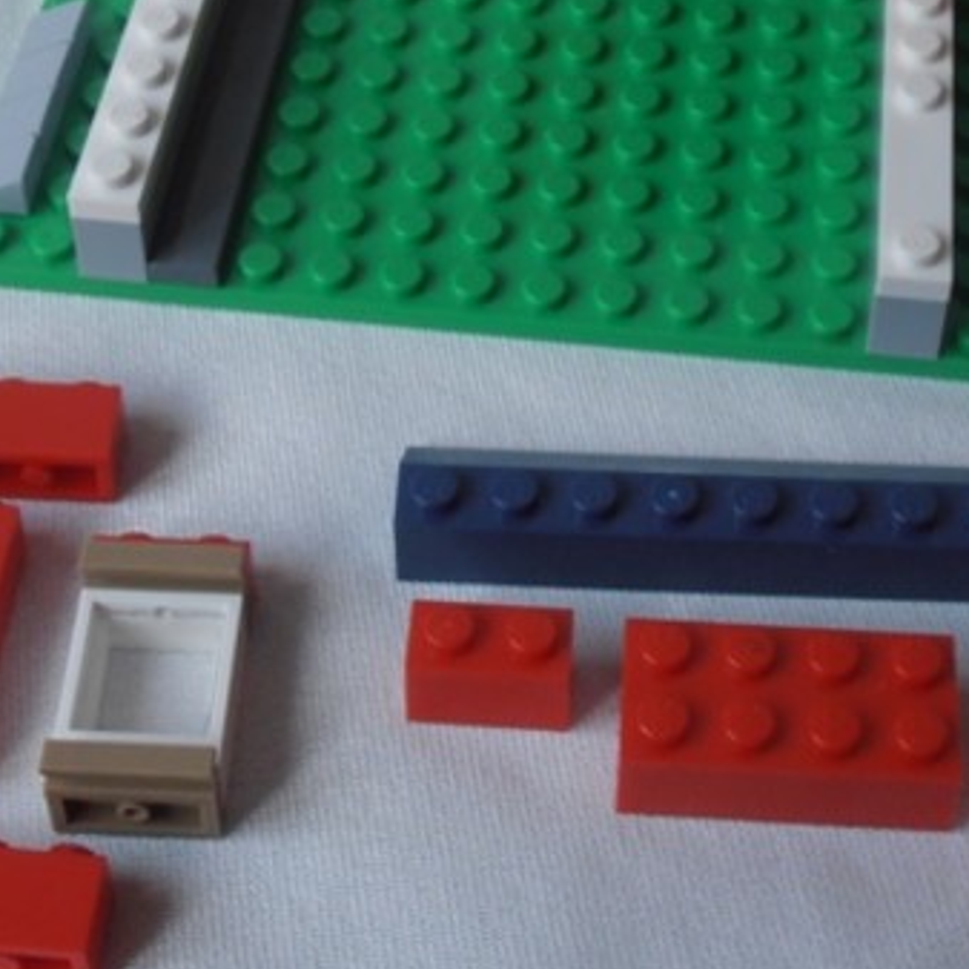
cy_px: 125
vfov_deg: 19.6
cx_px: 553
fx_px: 2755
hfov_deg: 19.9
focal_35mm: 87
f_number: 3.9
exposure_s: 1/100
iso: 80
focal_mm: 6.61
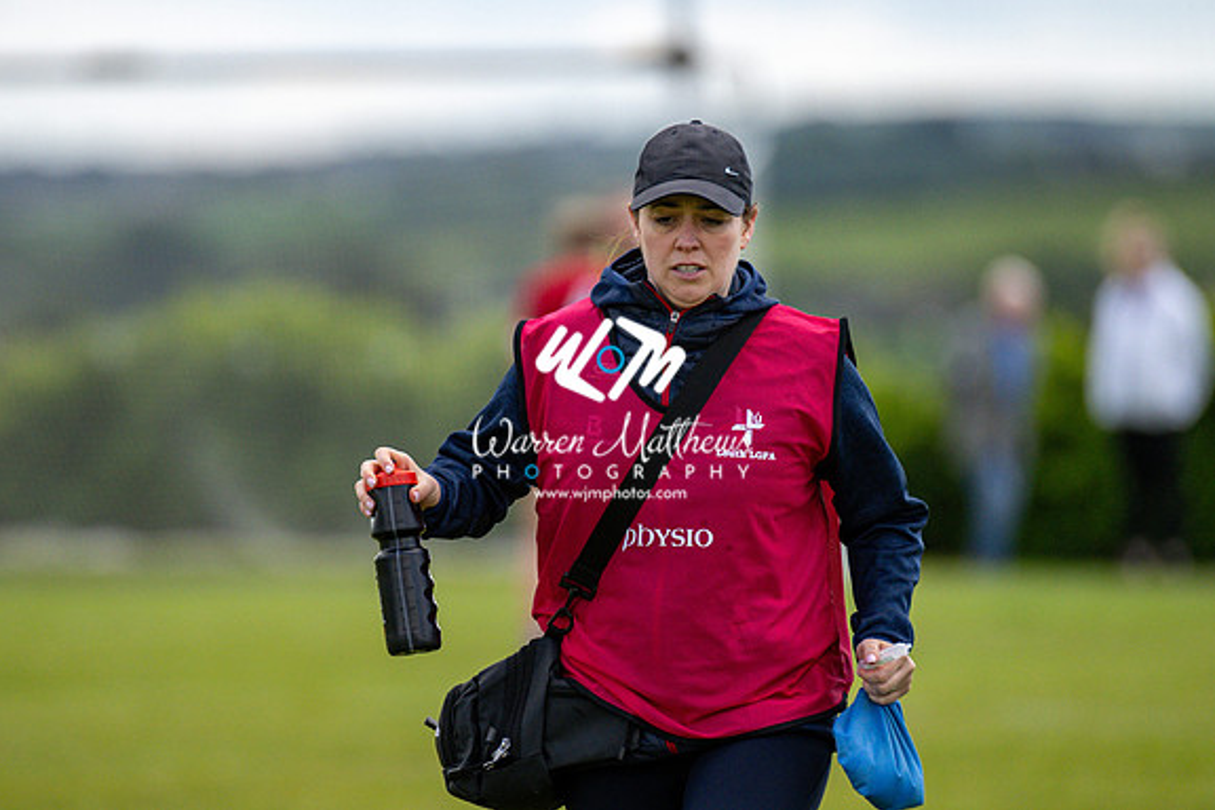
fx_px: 15288
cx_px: 610
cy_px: 405
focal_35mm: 453
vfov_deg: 3.0
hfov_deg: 4.6
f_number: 2.8
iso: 1100
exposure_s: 1/6400
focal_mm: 300
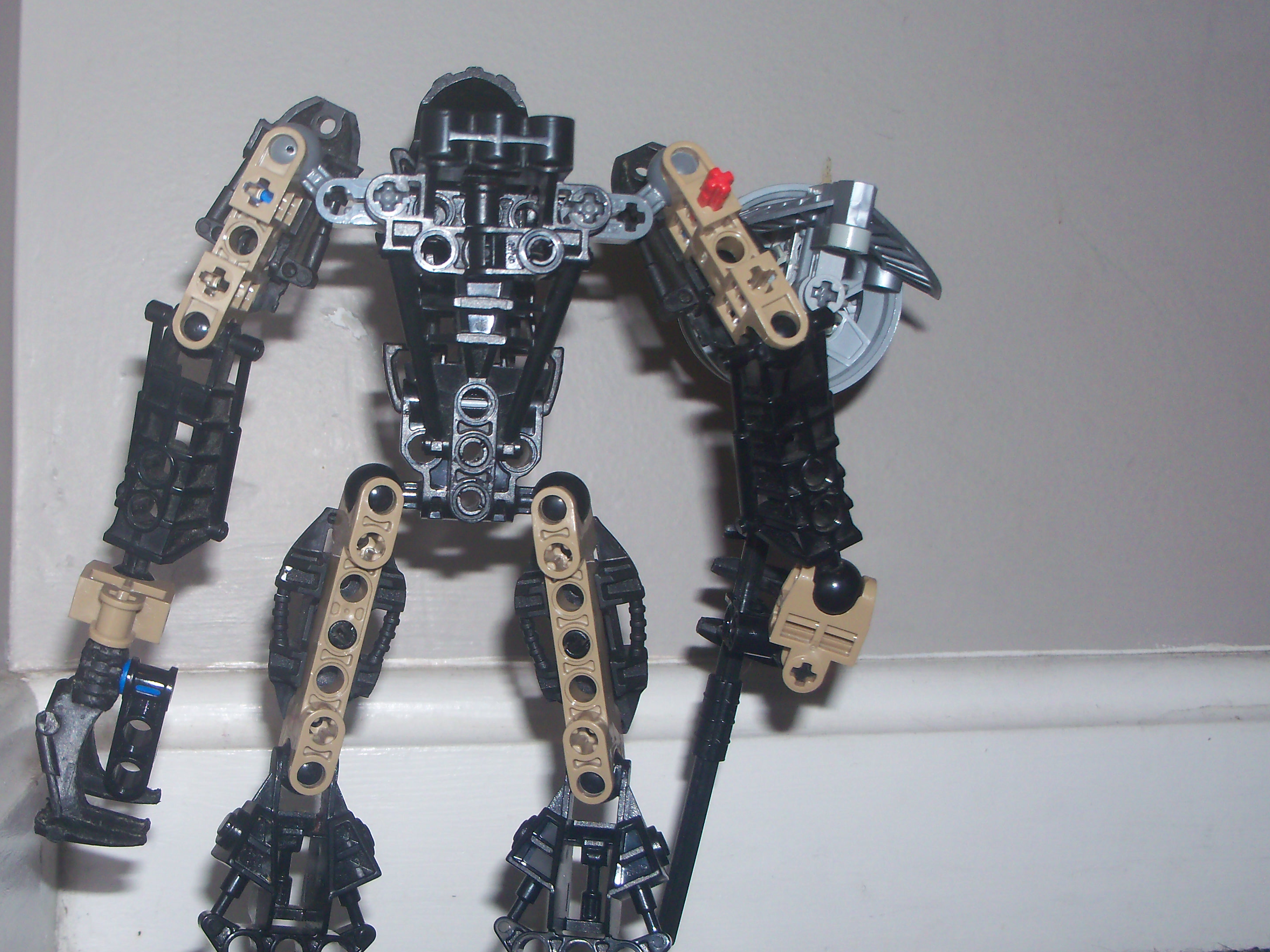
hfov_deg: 39.2
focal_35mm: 48
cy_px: 565
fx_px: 1761
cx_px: 426
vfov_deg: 30.2
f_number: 3
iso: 64
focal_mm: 6.3
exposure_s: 1/30
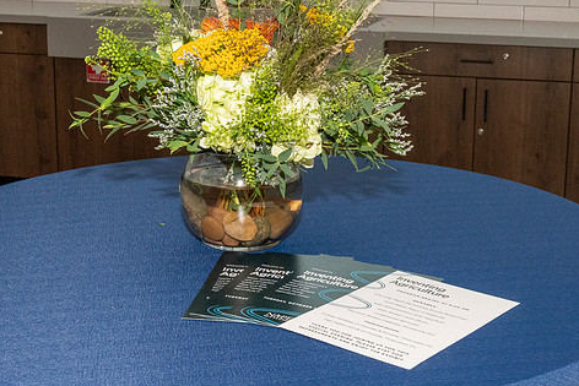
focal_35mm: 70
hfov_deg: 28.8
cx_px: 293
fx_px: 1126
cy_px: 184
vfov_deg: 19.5
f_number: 18
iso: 3200
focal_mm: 38
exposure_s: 1/200
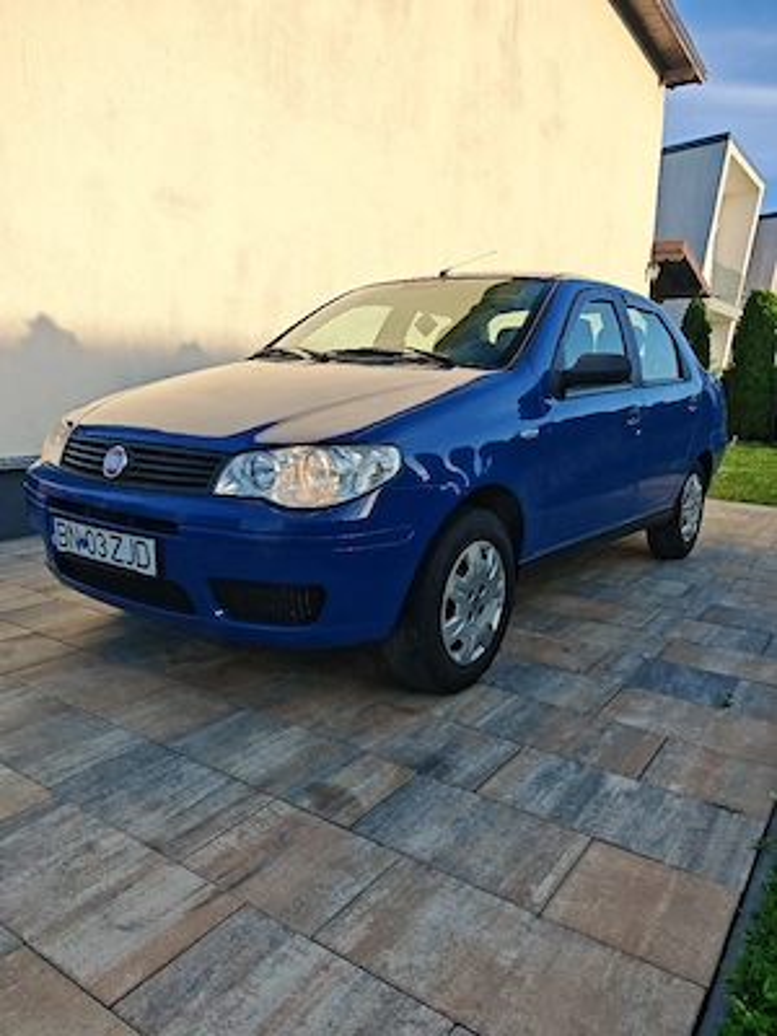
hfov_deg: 56.8
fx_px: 718
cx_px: 388
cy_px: 518
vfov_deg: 71.6
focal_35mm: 24
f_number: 2
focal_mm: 6.83
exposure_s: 1/5000
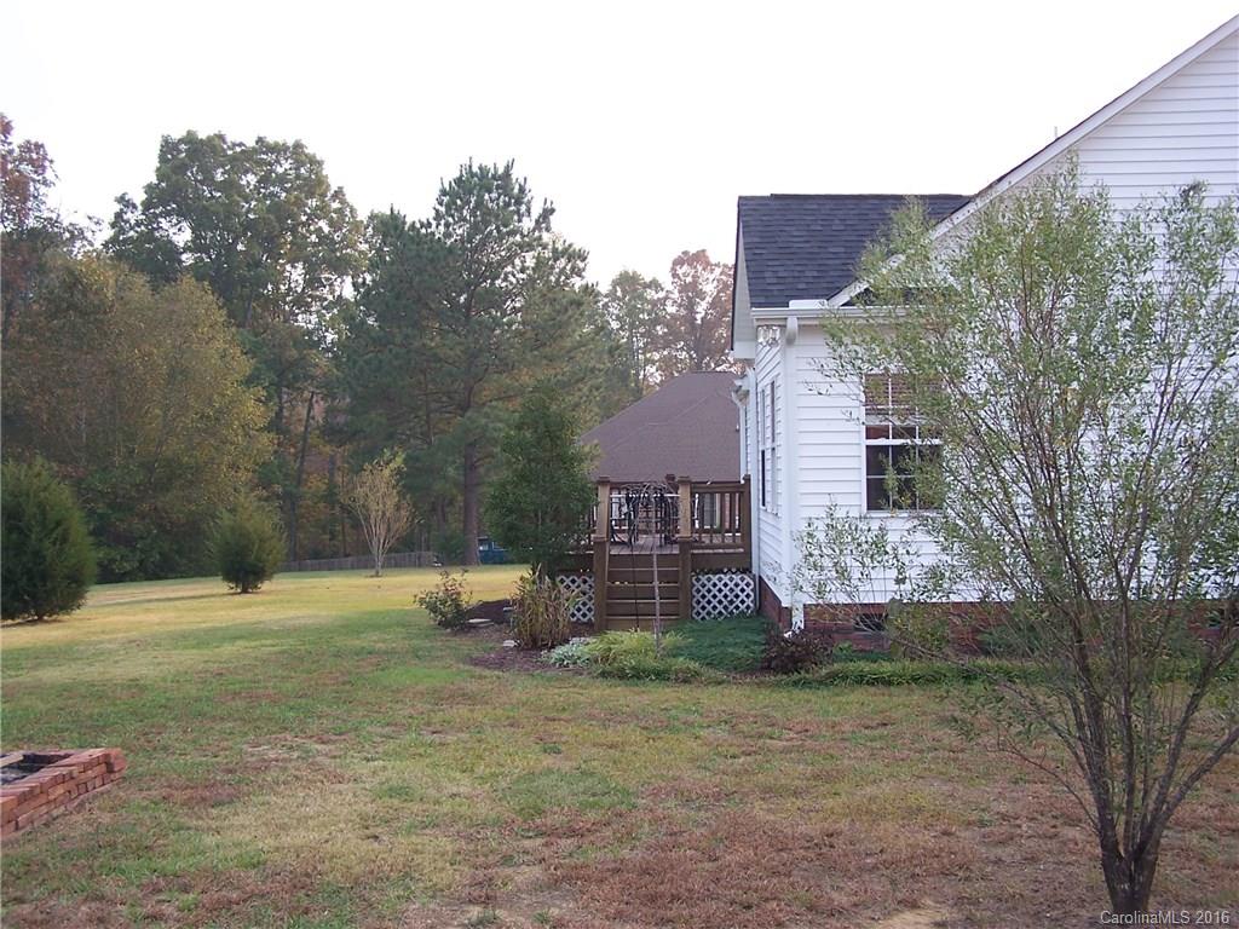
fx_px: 1360
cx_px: 620
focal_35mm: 38
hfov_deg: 49.0
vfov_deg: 37.7
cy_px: 464
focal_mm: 6.3
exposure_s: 1/125
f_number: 2.8
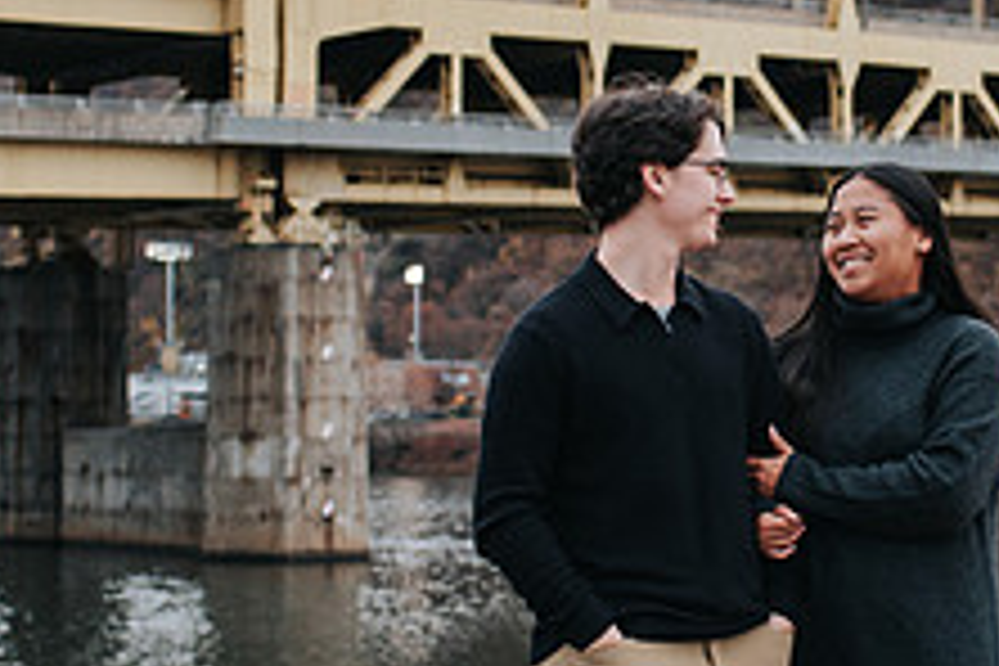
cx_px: 747
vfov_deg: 14.7
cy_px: 245
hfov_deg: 21.7
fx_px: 2581
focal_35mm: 93
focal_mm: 35
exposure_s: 1/320
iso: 720
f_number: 2.8
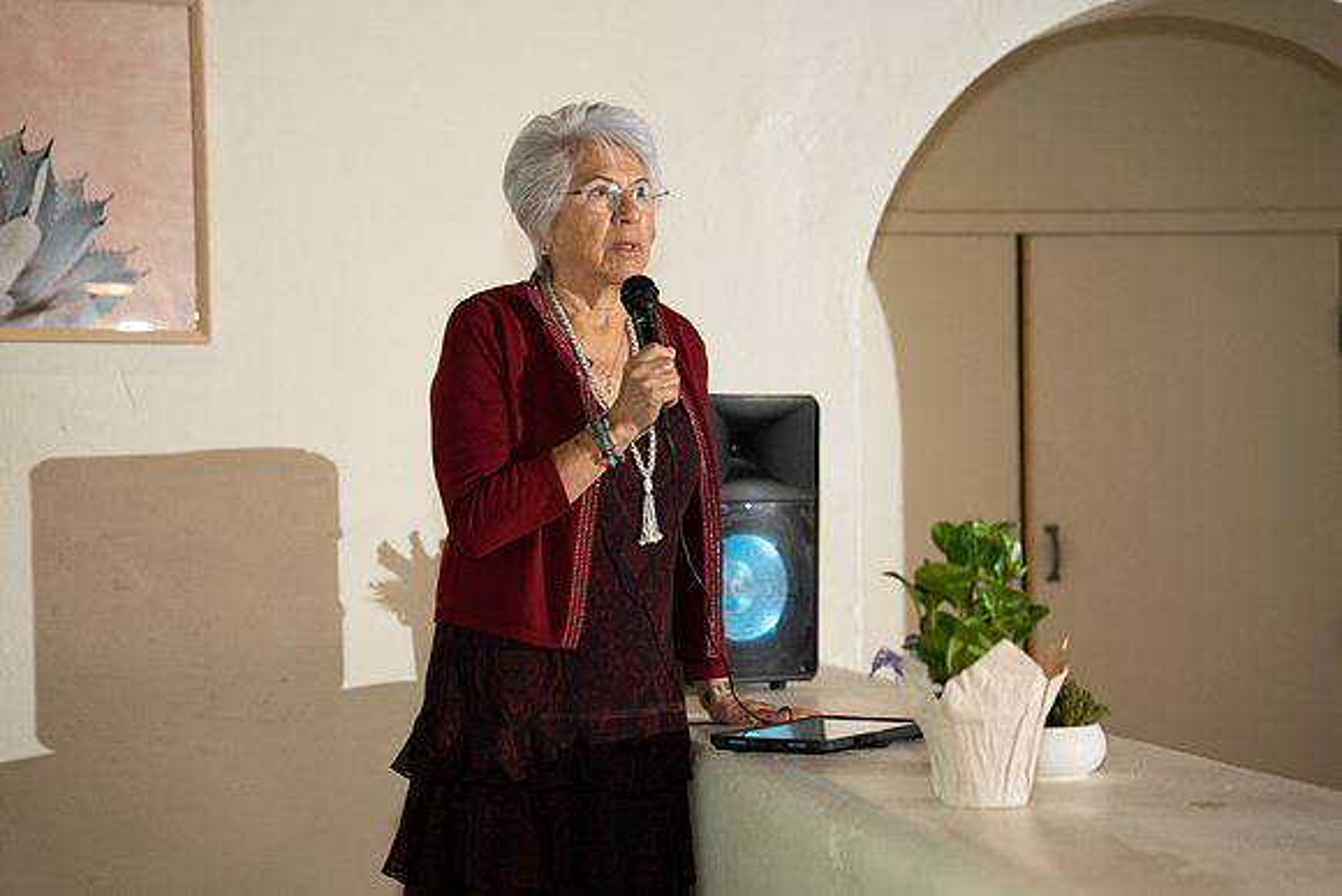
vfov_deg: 19.5
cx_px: 671
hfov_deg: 28.8
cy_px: 448
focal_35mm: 70
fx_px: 2610
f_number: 2.8
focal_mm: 70
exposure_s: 1/125
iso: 1600
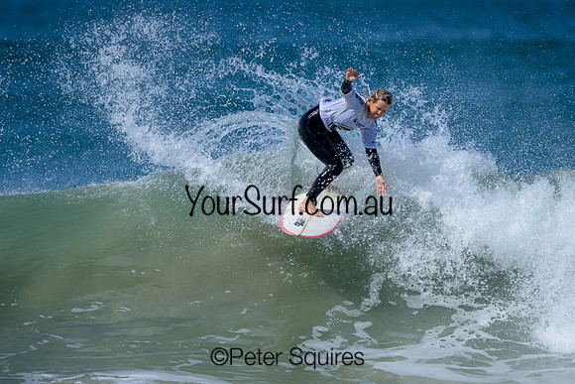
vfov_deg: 1.3
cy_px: 235
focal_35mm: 1100
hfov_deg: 1.9
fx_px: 17570
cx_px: 266
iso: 280
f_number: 6.3
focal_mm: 800
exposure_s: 1/2000
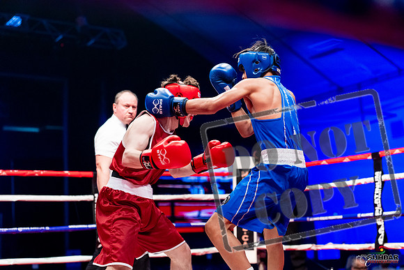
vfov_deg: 22.3
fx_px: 685
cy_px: 135
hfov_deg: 32.9
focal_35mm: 61
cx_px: 202
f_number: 2.5
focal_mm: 61
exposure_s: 1/1250
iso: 3200
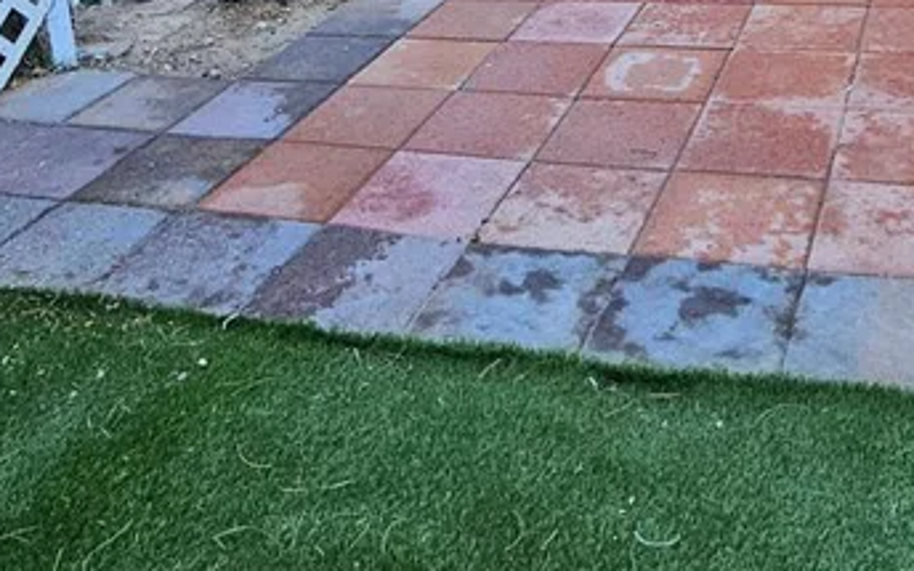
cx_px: 582
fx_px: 1021
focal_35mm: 41
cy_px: -267
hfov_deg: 47.7
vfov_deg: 24.7
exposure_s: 1/286
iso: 50
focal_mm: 2.2
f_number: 2.2
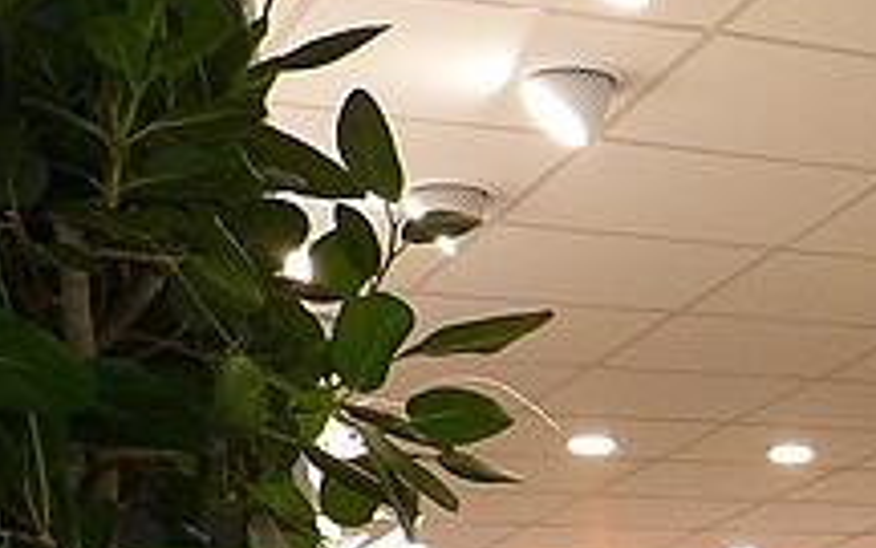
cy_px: 1104
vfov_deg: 11.2
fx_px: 2531
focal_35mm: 106
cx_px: 1545
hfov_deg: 16.6
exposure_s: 1/30
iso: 250
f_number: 2.8
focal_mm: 4.8
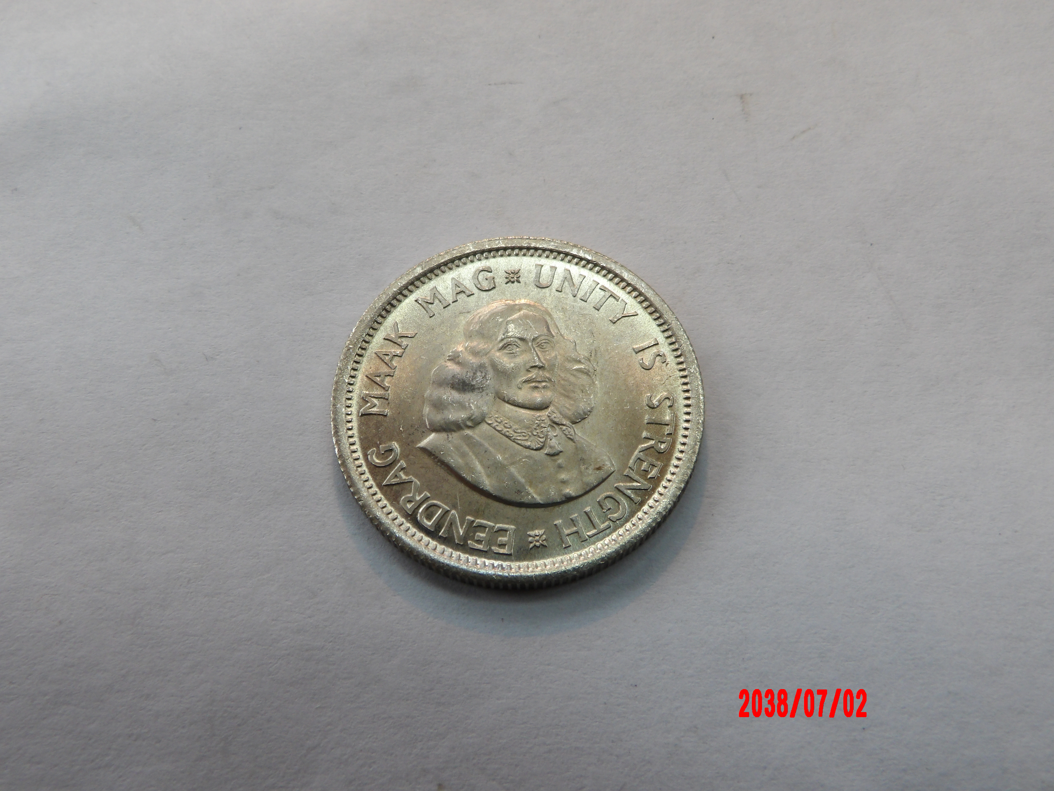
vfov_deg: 41.8
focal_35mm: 34
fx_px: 1035
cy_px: 396
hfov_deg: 54.0
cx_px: 527
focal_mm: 6.2
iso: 156
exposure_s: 1/30
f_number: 4.5
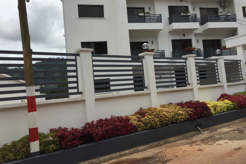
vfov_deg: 42.3
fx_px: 212
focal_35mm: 31
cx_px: 124
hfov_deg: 60.3
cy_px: 74
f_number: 2.2
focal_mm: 4.2
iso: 32
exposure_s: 1/2639
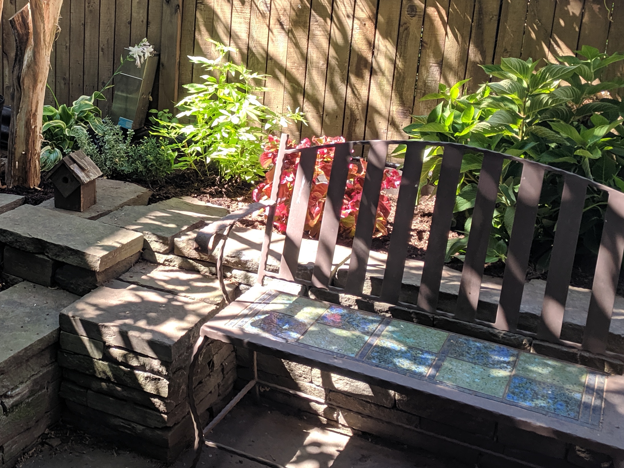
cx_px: 85
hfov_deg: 37.5
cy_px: 143
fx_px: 865
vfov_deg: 30.0
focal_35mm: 48
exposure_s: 1/185
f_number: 2
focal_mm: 4.67
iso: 48
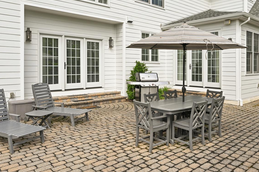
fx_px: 215
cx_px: 156
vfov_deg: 43.5
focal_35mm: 30
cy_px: 70
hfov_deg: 61.5
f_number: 7.1
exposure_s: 1/400
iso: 400
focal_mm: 16.5
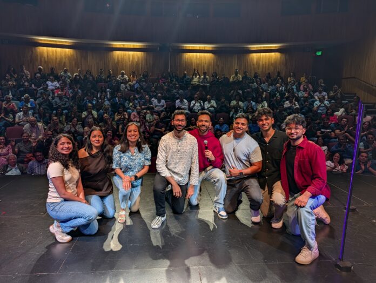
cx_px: 188
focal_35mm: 24
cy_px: 142
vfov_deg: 56.9
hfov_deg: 71.5
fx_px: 261
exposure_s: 1/100
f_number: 1.68
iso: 55
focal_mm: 6.9
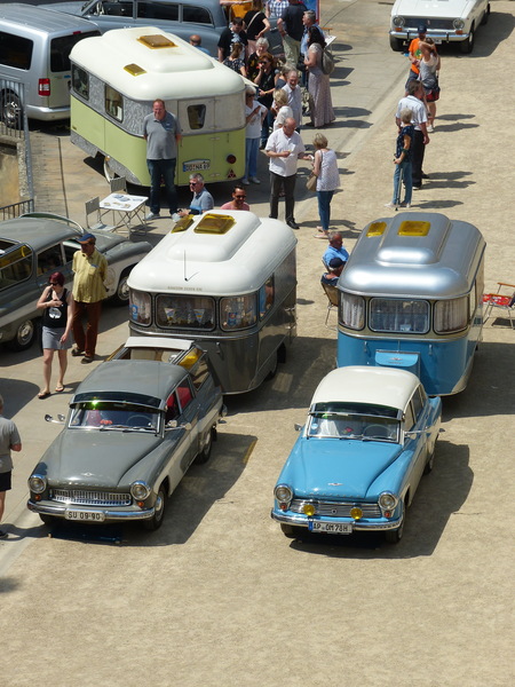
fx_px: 3471
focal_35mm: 175
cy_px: 344
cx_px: 258
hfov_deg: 8.5
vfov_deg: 11.3
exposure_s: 1/1300
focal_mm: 31.5
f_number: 4
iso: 100
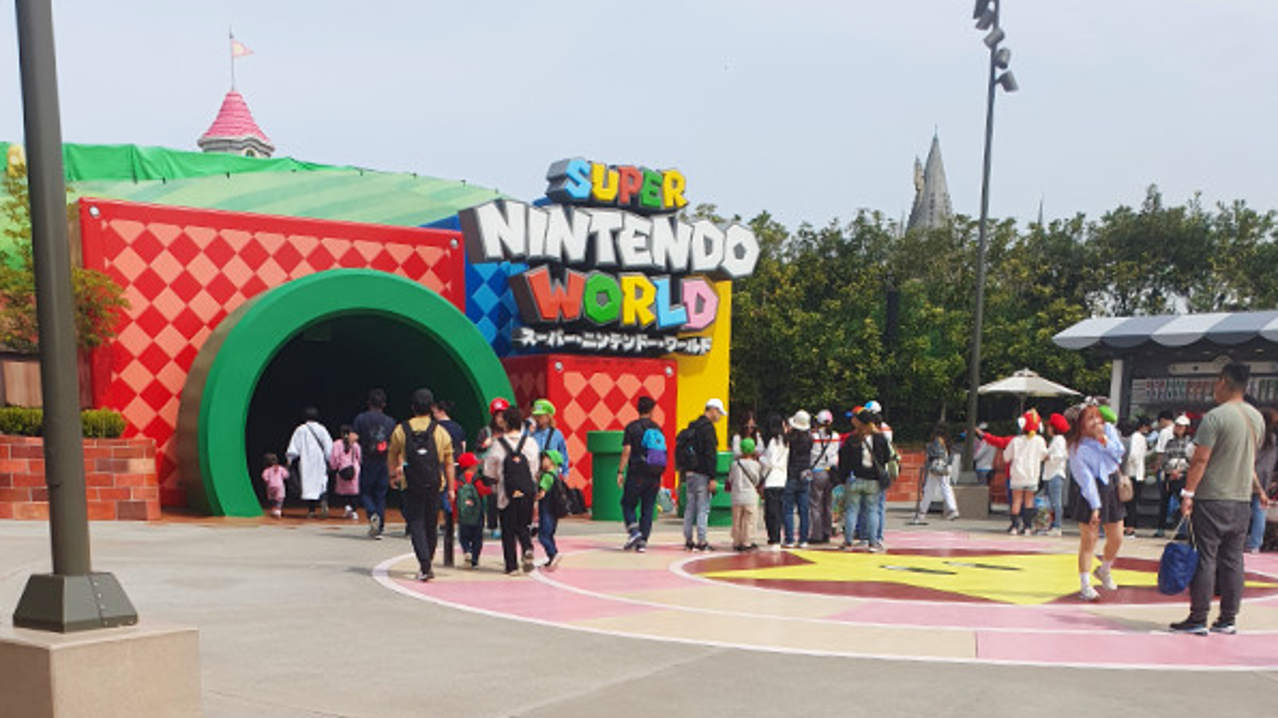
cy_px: 742
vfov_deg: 28.9
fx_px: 1287
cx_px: 641
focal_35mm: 38
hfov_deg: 52.8
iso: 50
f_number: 2.4
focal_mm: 4.3
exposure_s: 1/1876
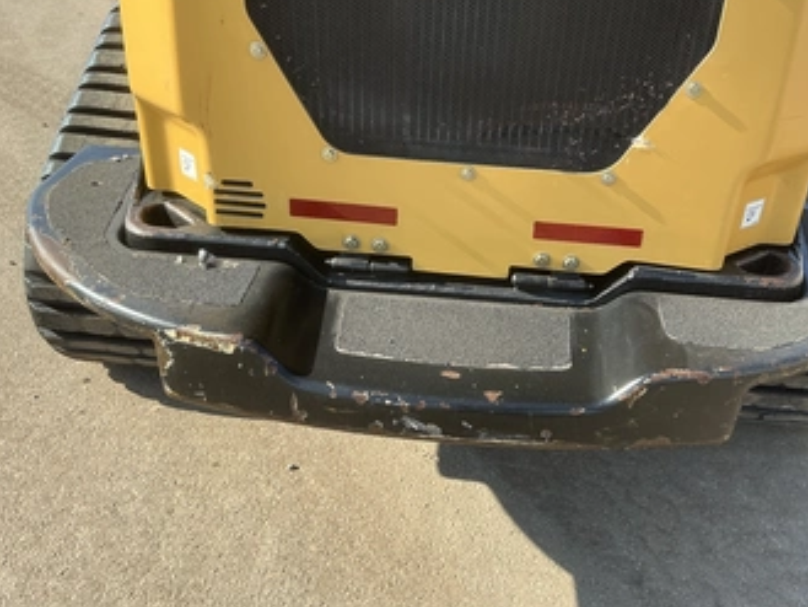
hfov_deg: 53.7
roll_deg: -4.4
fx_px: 794
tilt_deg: -30.1
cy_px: 273
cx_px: 464
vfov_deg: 41.8
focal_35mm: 34
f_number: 1.8
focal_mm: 3
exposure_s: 1/620
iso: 25
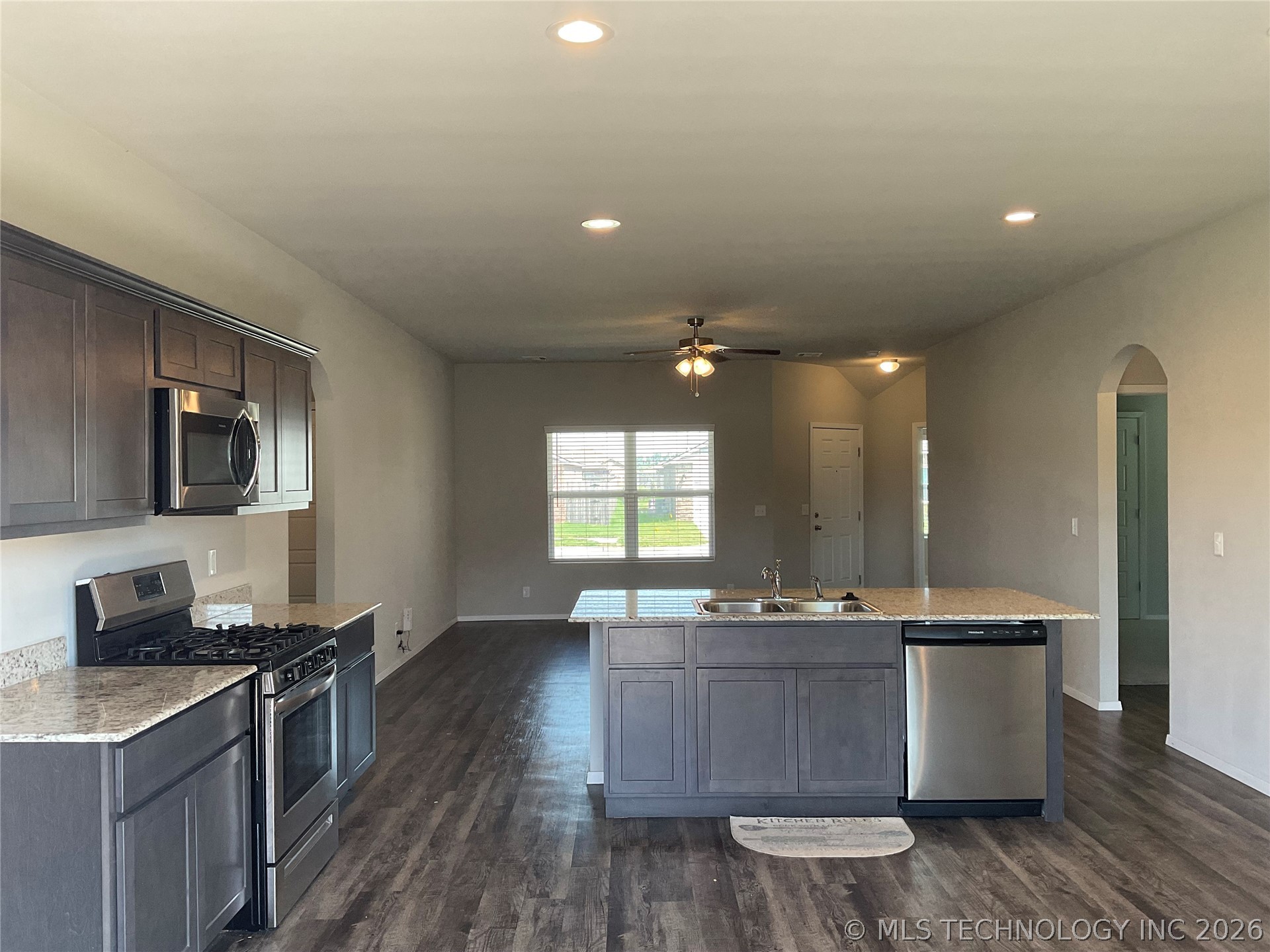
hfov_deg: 61.7
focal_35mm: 29
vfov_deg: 48.2
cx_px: 635
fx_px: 1064
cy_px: 476
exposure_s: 1/120
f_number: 1.8
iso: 50
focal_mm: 3
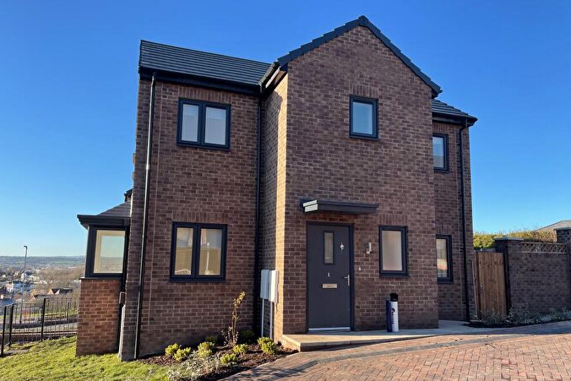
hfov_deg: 65.5
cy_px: 208
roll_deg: -0.8
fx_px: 444
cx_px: 287
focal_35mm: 28
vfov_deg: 46.4
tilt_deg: +8.2
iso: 32
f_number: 1.6
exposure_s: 1/1003
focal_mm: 5.1
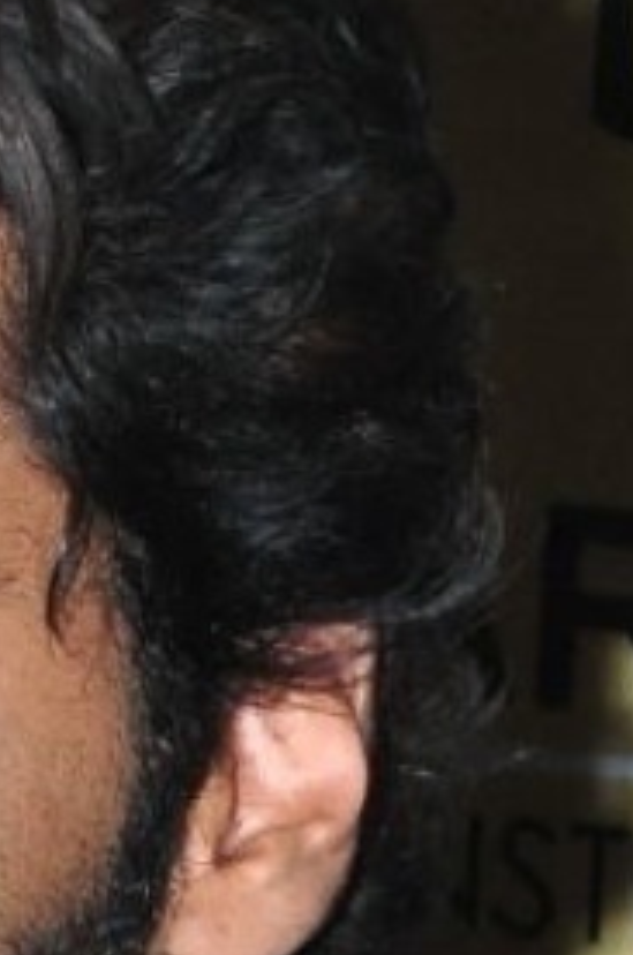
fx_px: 23931
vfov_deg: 2.3
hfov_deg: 1.5
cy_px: 2754
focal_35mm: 904
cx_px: -214
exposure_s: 1/125
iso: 800
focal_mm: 92
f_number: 14
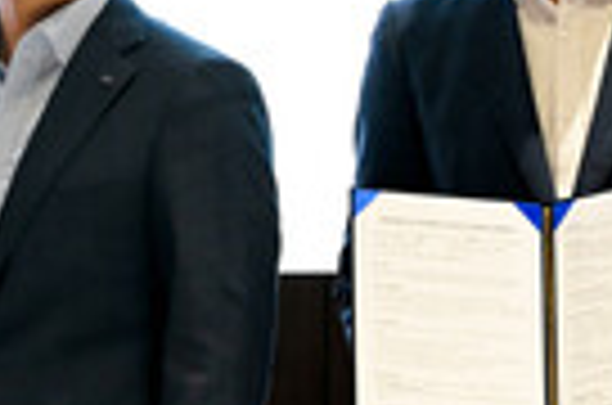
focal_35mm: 513
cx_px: -171
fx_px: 8701
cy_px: -212
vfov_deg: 2.7
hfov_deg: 4.0
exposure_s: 1/80
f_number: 6.3
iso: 1600
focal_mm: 116
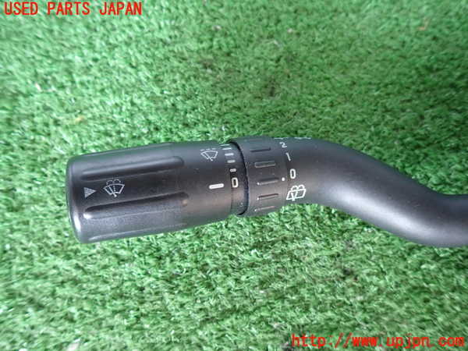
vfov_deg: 54.9
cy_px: 176
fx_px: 338
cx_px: 234
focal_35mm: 25
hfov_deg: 69.4
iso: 200
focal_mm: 4.5
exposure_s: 1/40
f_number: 2
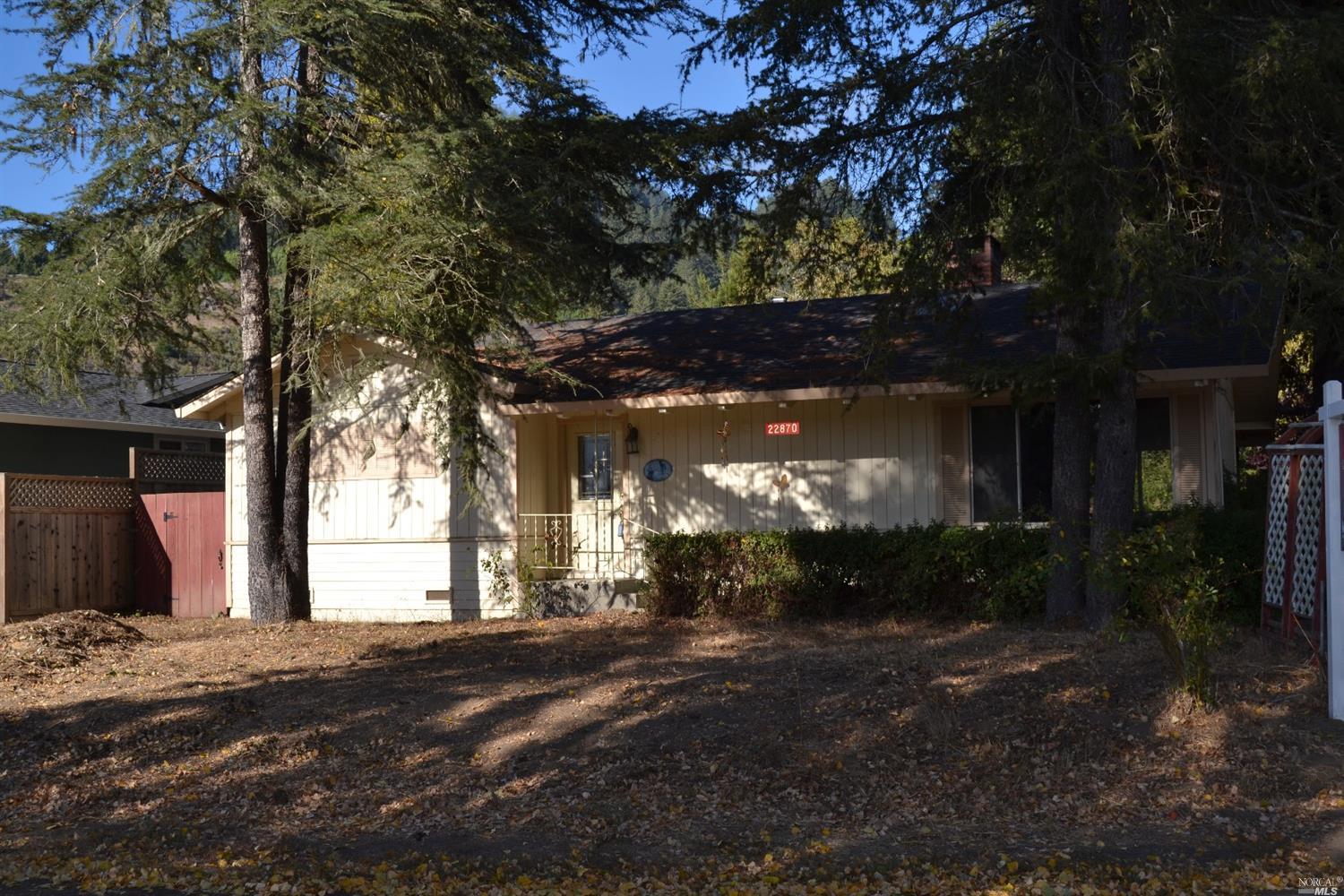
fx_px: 1456
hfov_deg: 49.6
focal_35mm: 39
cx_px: 672
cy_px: 448
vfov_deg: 34.2
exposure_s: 1/200
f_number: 10
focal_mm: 26
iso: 100
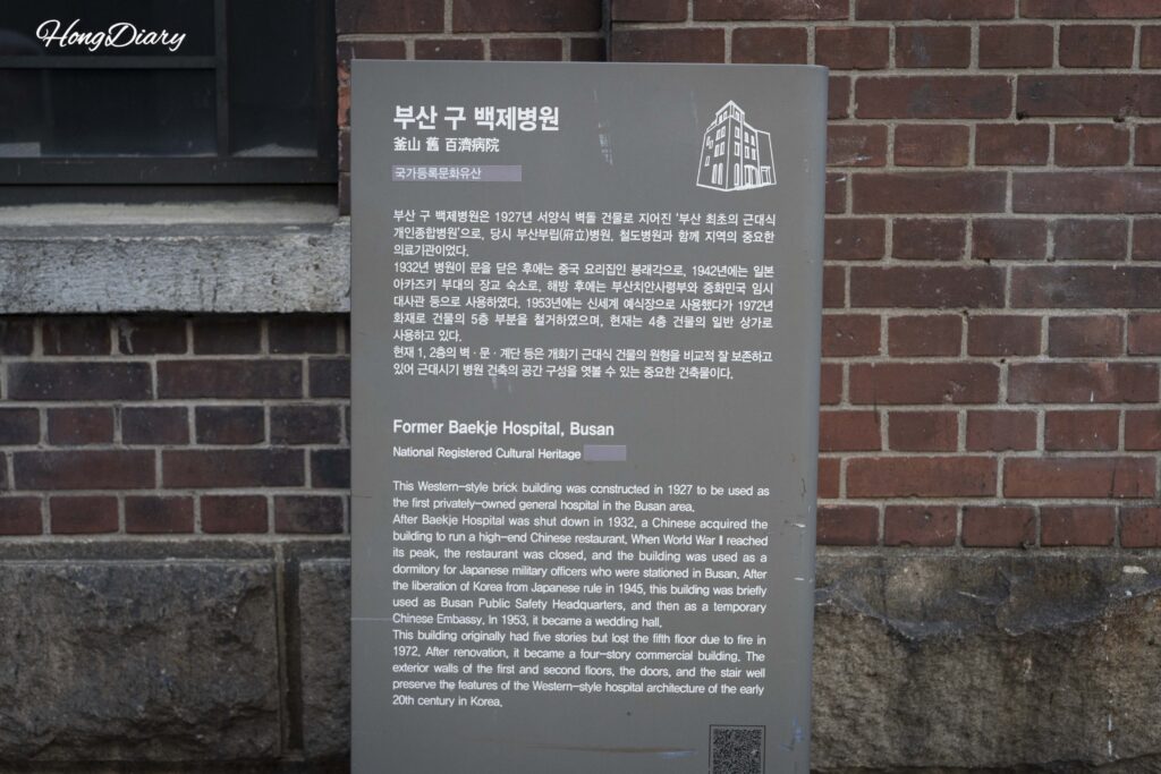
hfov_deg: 40.3
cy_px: 387
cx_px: 580
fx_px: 1580
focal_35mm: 49
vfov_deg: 27.5
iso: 1600
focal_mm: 49
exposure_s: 1/160
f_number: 5.6
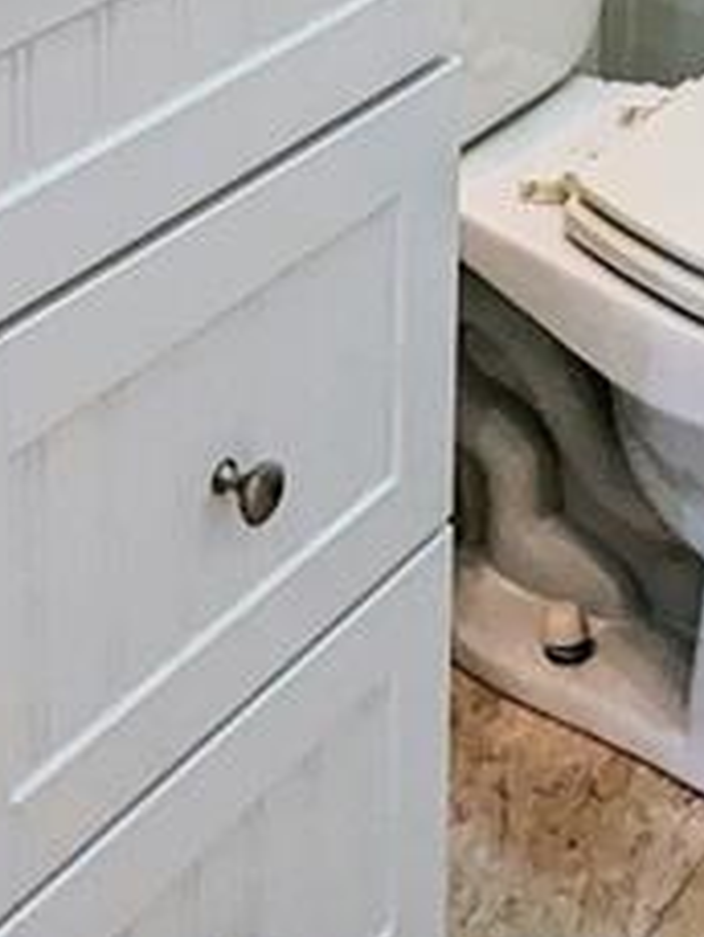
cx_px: 612
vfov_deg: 20.0
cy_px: -475
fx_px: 2276
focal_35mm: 84
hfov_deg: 17.4
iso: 605
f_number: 2.2
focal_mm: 2.35
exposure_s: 1/120
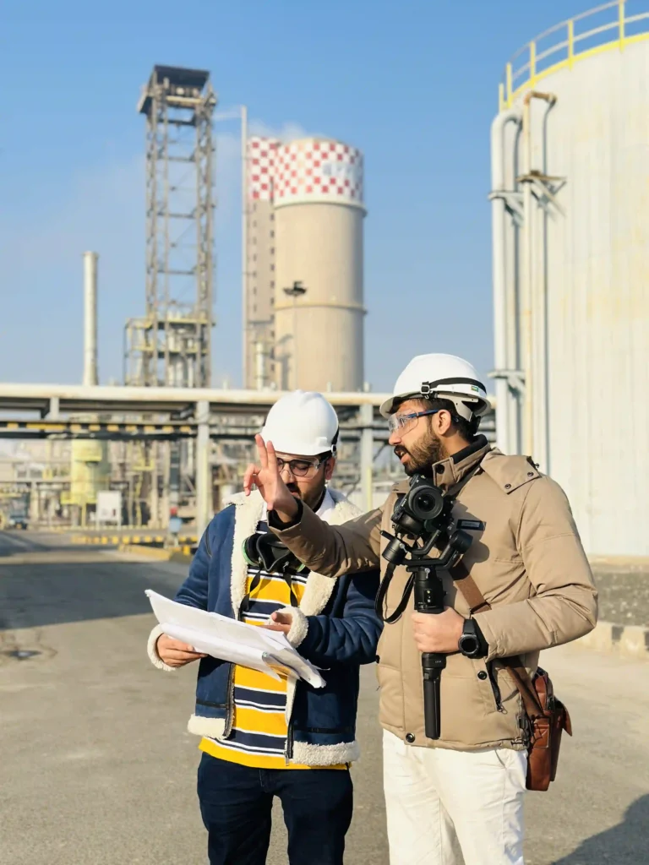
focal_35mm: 48
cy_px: 432
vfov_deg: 39.7
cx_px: 324
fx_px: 1200
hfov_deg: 30.3
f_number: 1.78
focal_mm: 6.86
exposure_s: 1/5882
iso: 100
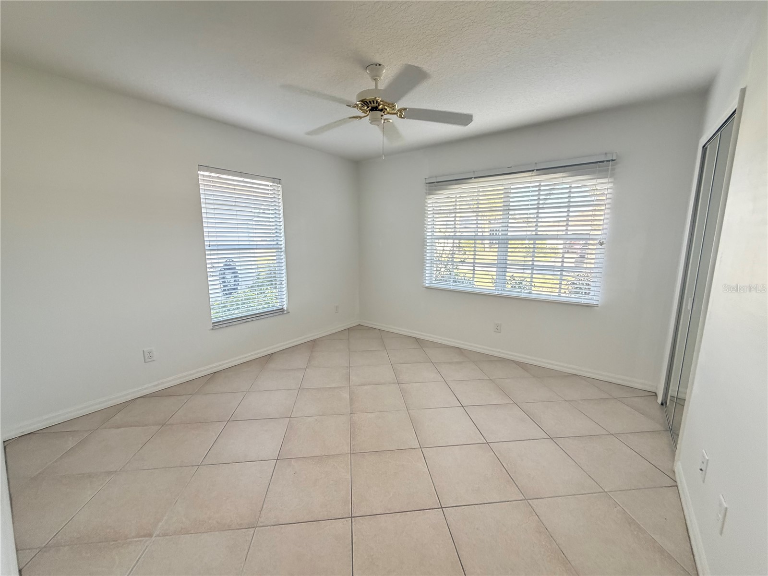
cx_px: 384
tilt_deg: -8.9
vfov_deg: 85.7
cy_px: 288
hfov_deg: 102.1
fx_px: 311
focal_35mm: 14
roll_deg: +0.4
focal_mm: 2.22
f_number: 2.2
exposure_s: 1/60
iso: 400
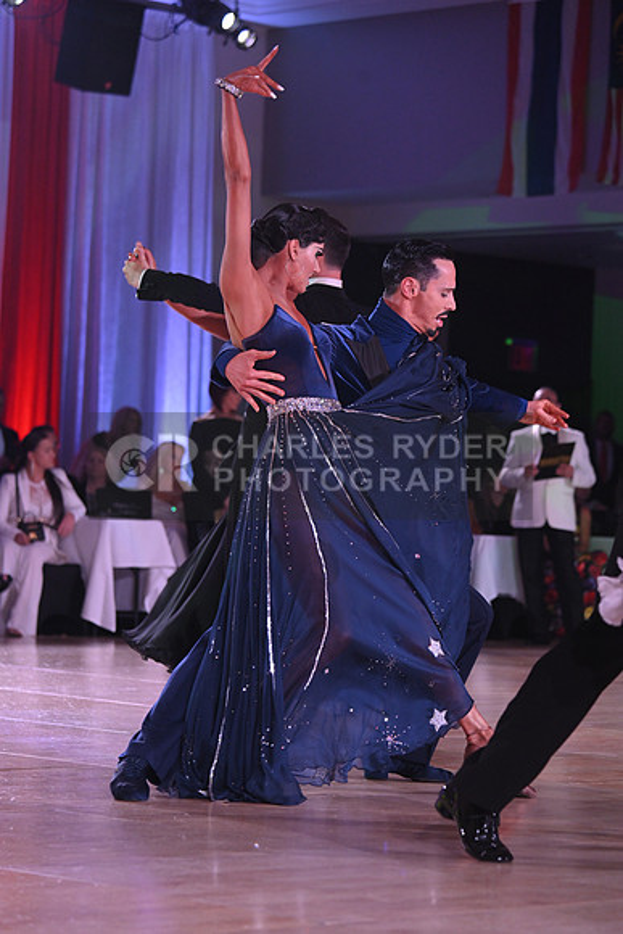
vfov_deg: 17.1
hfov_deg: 11.4
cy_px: 467
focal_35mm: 120
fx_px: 3113
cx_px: 312
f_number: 5
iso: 2500
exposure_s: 1/320
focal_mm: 120
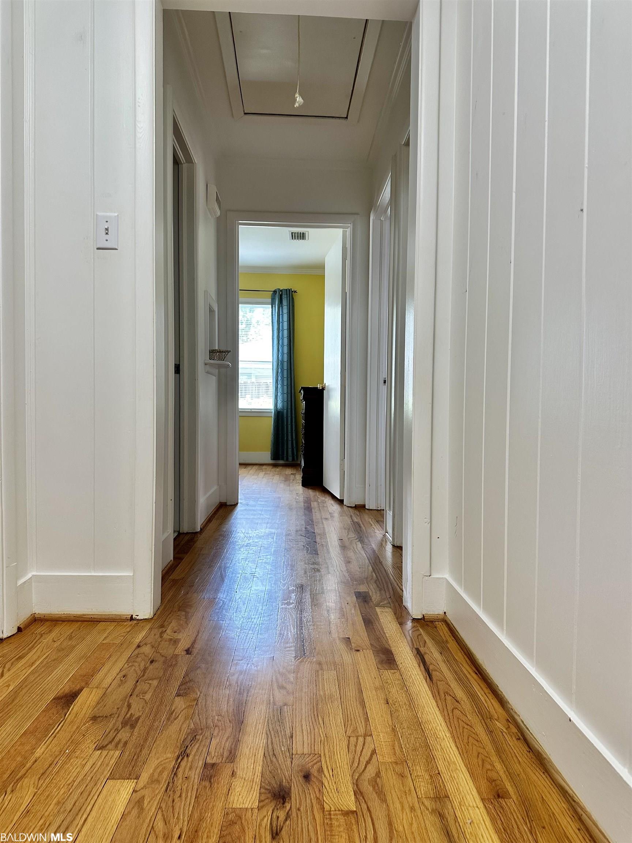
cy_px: 422
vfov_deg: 71.6
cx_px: 316
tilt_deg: -2.6
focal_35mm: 24
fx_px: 584
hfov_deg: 56.8
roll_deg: -1.2
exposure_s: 1/120
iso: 160
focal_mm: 6.86
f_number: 1.78
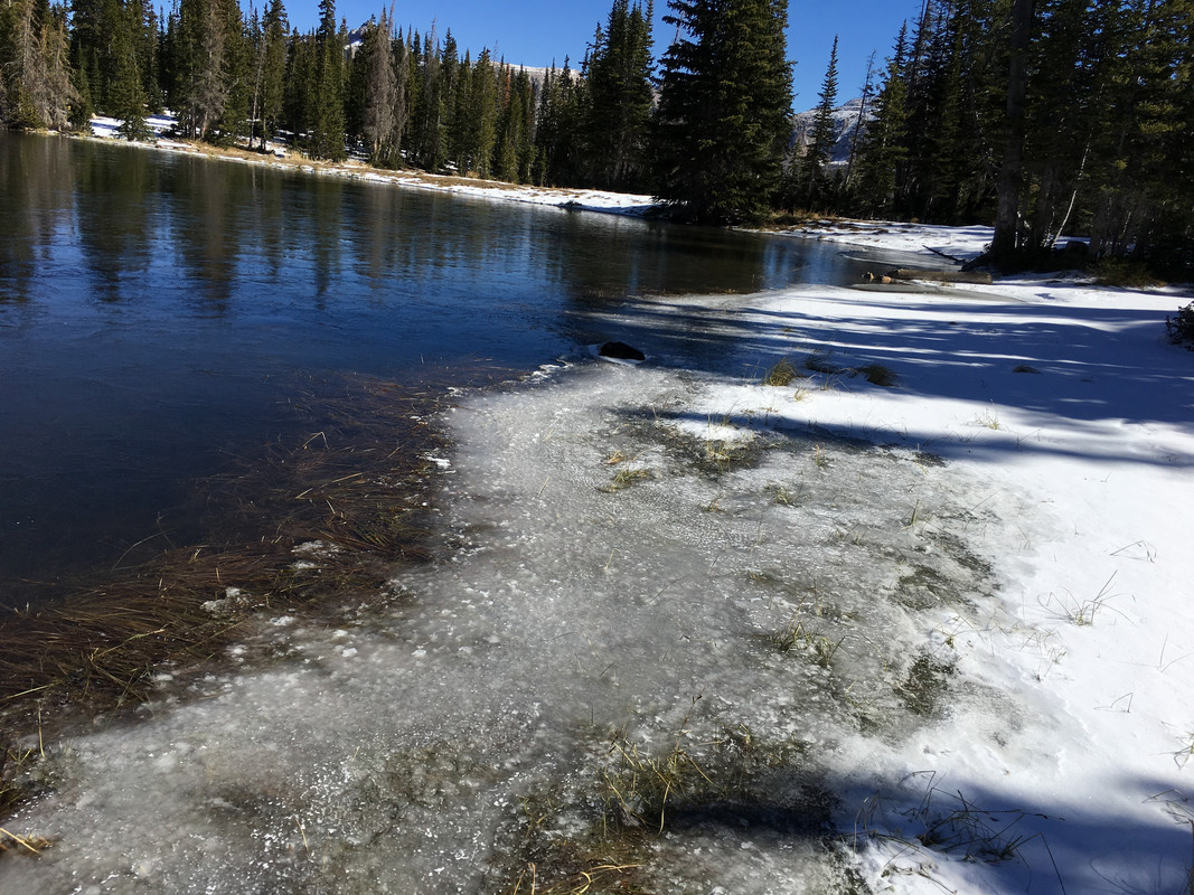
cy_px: 448
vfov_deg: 48.2
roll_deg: -6.4
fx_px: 1000
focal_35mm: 29
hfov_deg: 61.7
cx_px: 597
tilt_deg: -15.3
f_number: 2.2
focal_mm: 4.15
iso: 25
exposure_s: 1/2198
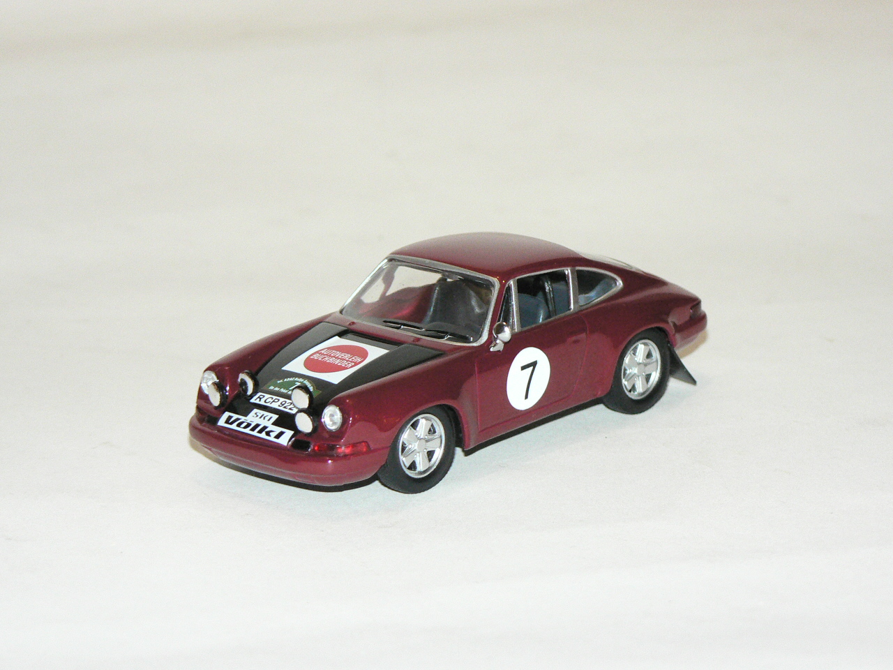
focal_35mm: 122
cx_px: 446
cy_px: 335
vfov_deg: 12.1
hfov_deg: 16.1
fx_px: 3147
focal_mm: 20.3
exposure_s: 1/60
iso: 400
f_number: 3.2
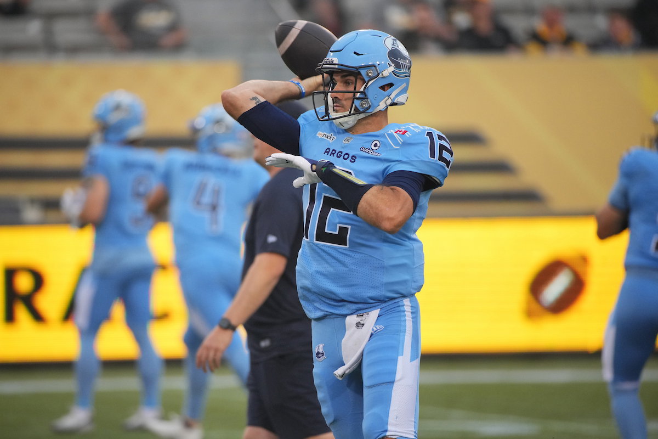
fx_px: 10235
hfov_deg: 3.7
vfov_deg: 2.5
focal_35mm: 560
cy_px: 220
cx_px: 329
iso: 2500
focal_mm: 560
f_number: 5.6
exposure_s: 1/1250
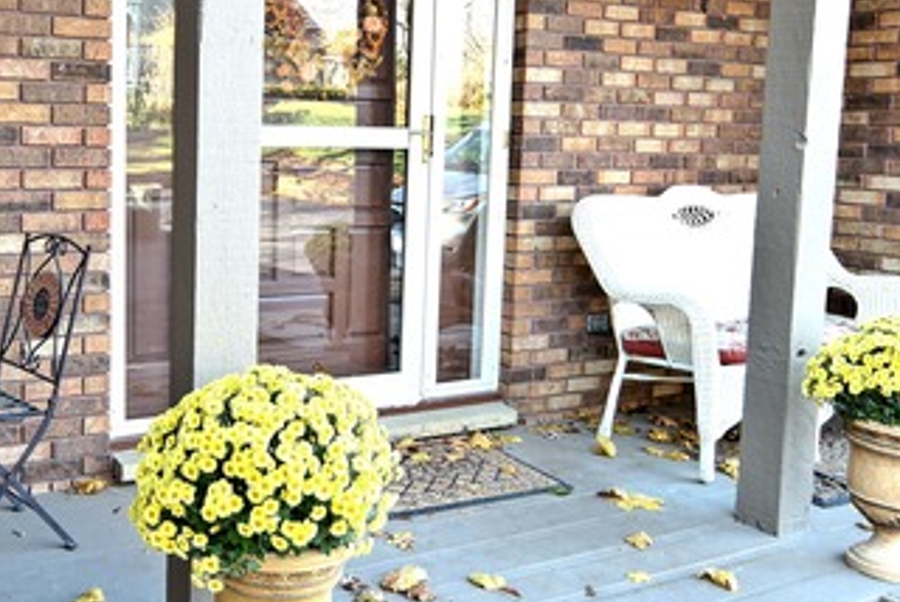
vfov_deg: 36.6
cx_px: 259
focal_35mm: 36
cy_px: 210
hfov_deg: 51.5
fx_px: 901
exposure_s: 1/50
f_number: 4
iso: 200
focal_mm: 12
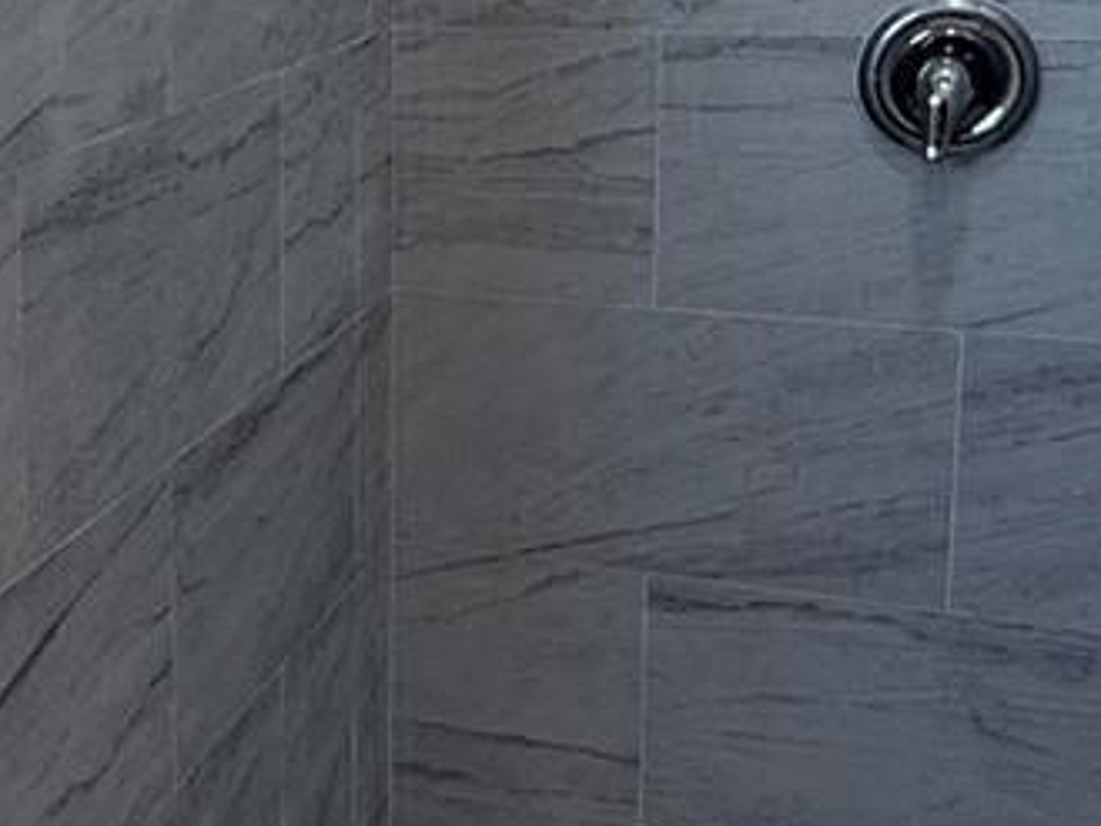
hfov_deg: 26.6
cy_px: 174
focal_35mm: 68
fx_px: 2164
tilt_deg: -8.5
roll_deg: +2.3
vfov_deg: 21.4
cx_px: -64
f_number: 2.2
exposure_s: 1/120
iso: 125
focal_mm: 2.22
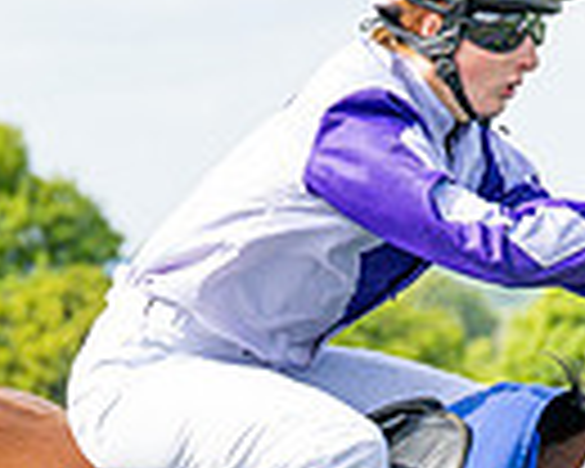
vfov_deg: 2.7
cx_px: 121
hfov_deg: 3.4
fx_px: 9817
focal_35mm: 567
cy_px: 888
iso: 400
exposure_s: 1/1600
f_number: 4
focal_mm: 70
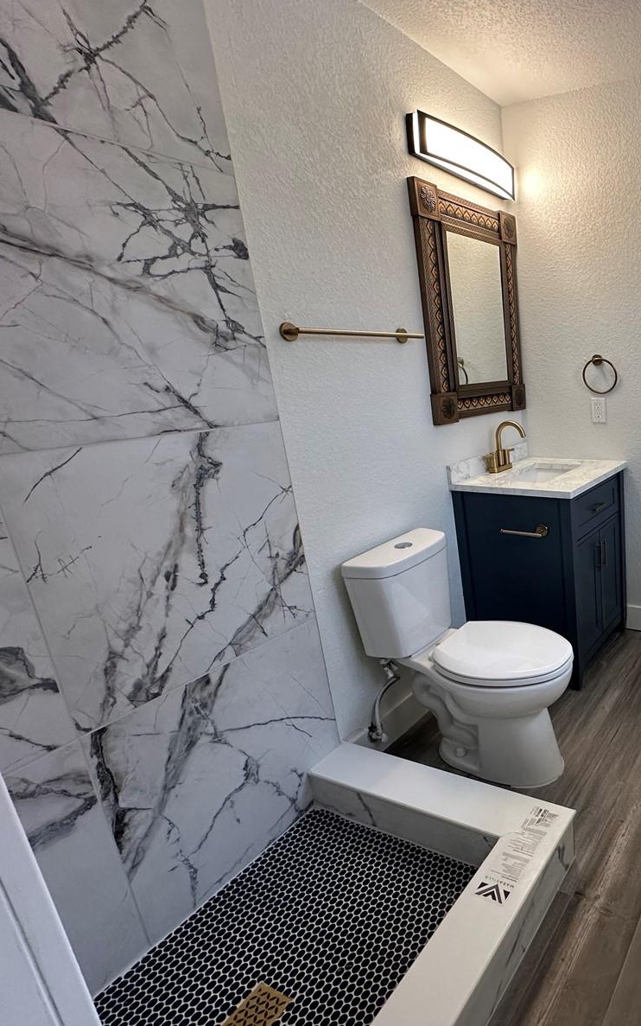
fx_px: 559
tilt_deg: -15.9
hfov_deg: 50.7
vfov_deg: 85.1
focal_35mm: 20
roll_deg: +1.7
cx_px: 609
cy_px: 515
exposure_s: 1/120
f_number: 2.2
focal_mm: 2.22
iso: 200
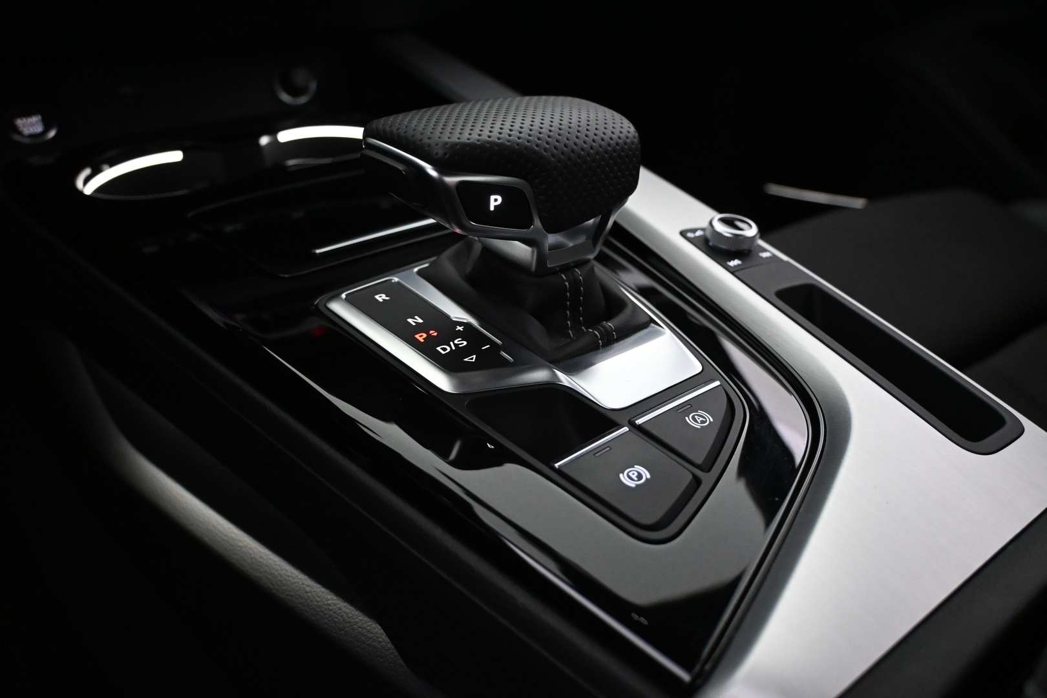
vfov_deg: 43.6
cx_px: 524
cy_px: 349
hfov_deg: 61.9
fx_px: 872
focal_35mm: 30
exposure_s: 1/80
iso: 3200
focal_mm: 20
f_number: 3.8
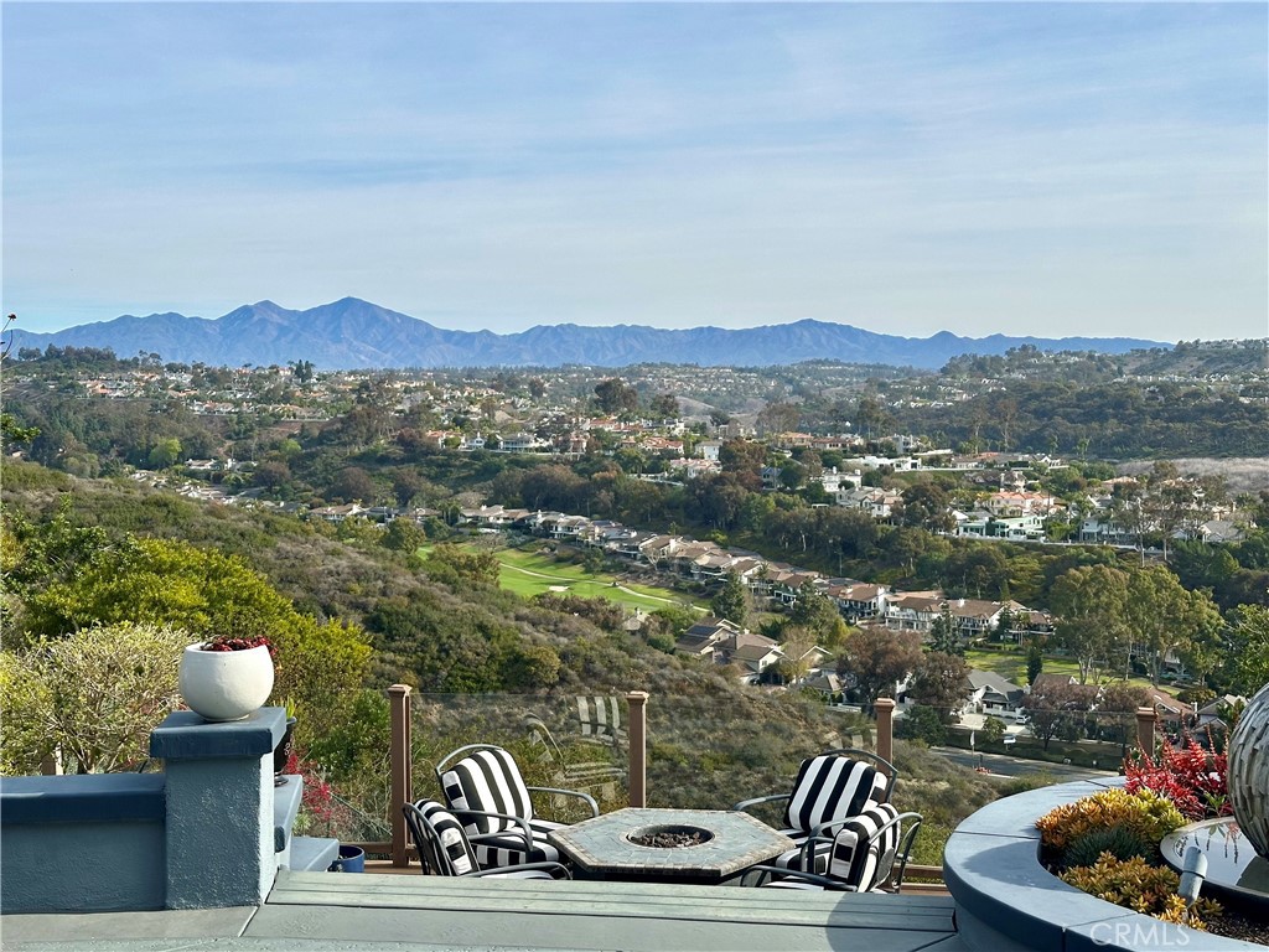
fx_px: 1760
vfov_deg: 30.3
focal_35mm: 48
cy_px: 476
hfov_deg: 39.7
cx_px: 634
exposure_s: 1/4184
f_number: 1.78
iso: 64
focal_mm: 6.86
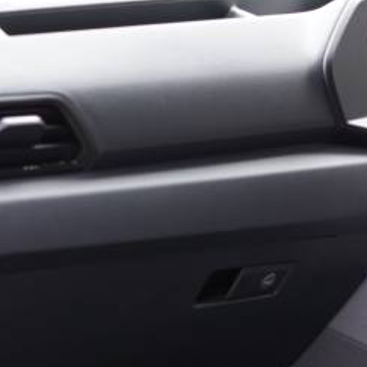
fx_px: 1128
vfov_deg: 18.5
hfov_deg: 18.2
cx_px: 337
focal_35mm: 94
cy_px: 142
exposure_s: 1/60
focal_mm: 28
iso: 160
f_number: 4
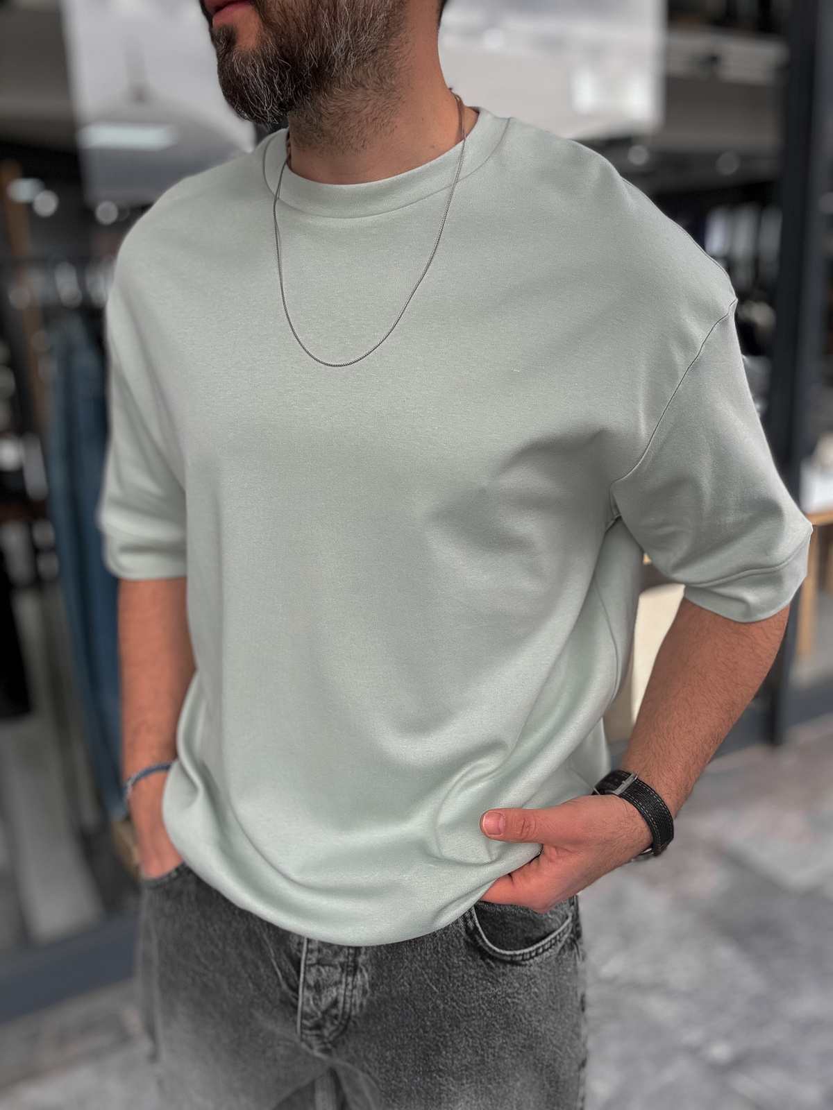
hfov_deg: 46.8
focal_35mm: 30
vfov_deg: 60.0
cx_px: 416
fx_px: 963
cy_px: 555
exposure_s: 1/210
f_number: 1.9
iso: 25
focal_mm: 2.69
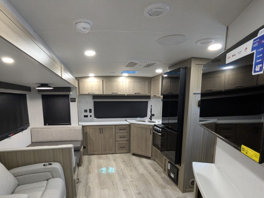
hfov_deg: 78.8
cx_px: 121
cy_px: 129
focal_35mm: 21
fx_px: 160
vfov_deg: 62.2
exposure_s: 1/77.8
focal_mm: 2.35
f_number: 2.2
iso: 359
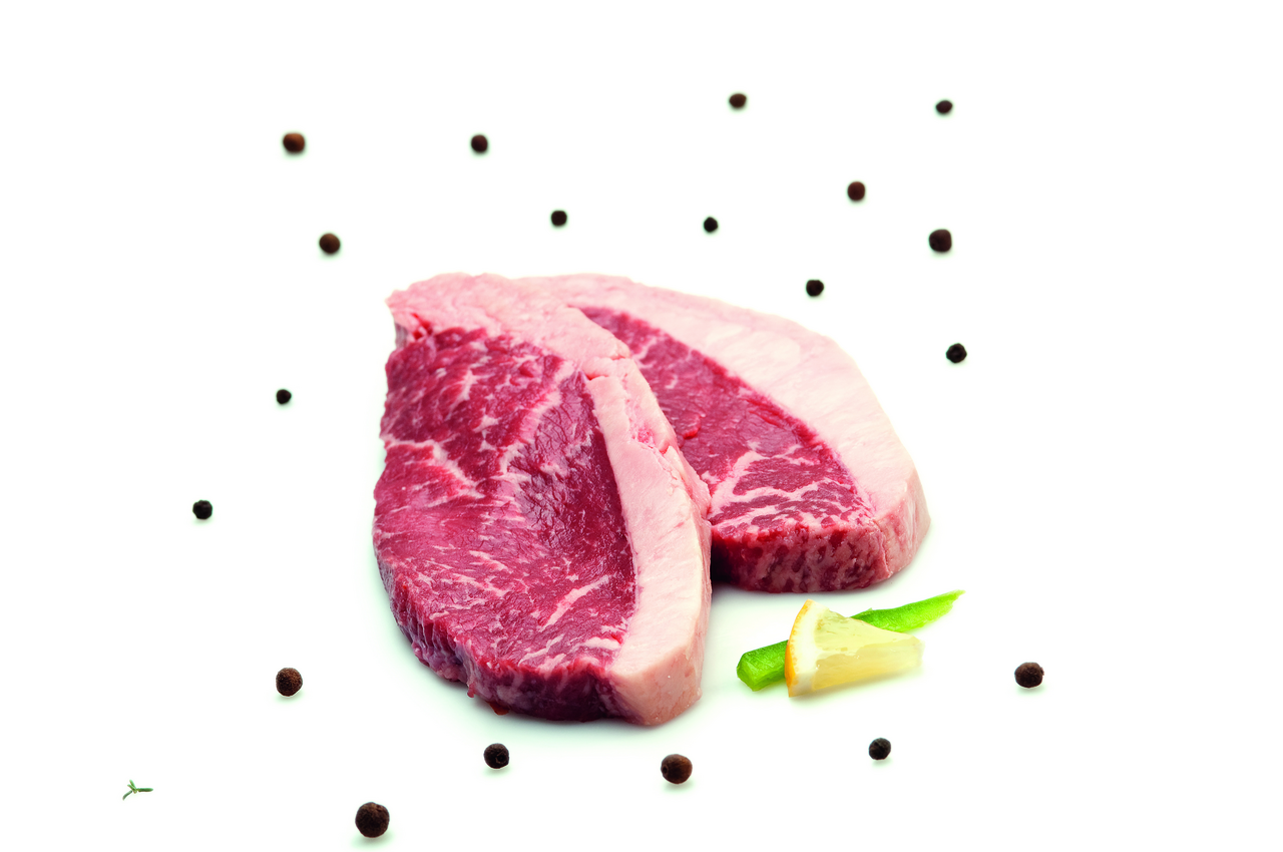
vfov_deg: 8.7
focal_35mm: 158
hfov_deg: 13.1
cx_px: 642
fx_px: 5606
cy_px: 426
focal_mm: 105
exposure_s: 1/60
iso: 200
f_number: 10
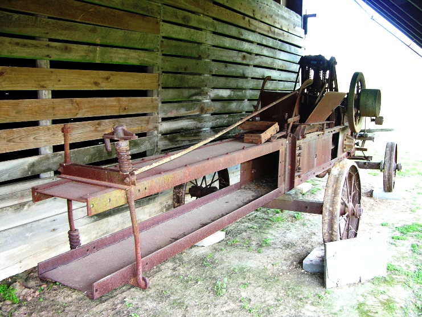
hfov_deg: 52.6
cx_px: 211
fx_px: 427
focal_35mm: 35
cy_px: 158
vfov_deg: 40.7
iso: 100
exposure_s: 1/30
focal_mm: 8.9
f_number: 2.8
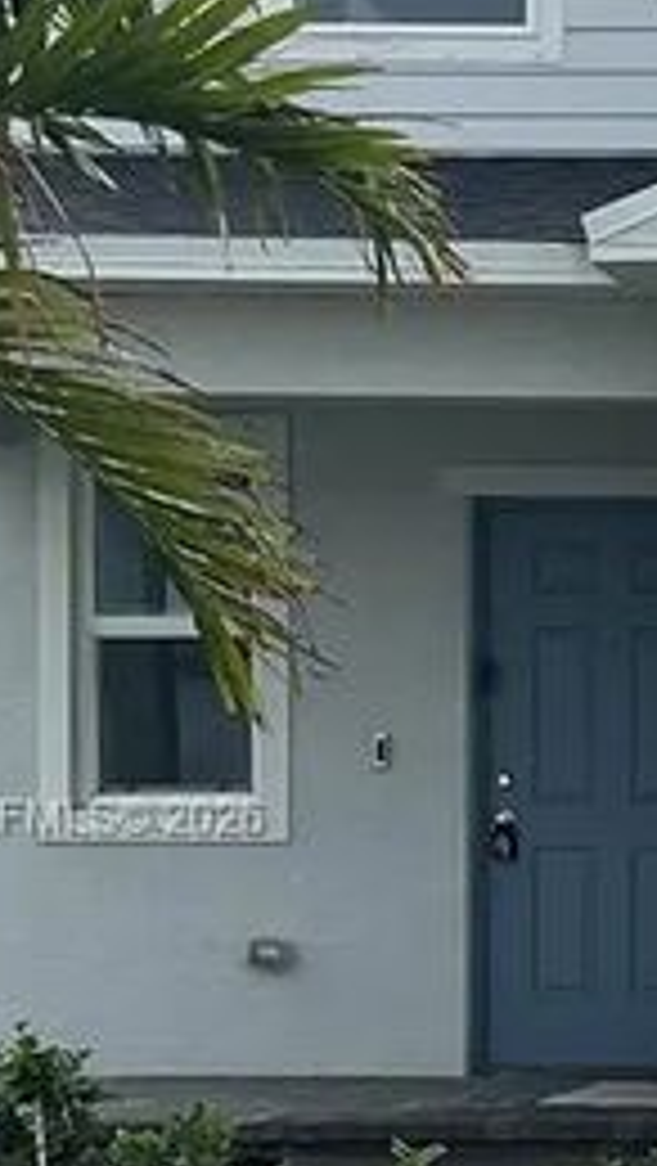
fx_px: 3216
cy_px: 822
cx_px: 1112
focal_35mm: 104
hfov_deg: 11.0
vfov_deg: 20.4
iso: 16
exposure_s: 1/700
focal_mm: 3
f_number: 1.8
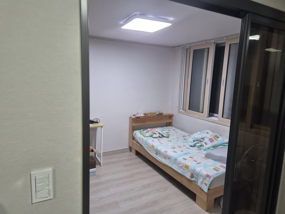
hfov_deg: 73.9
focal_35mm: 23
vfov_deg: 58.9
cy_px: 107
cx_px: 142
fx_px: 189
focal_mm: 5.4
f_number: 1.8
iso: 200
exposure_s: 1/120
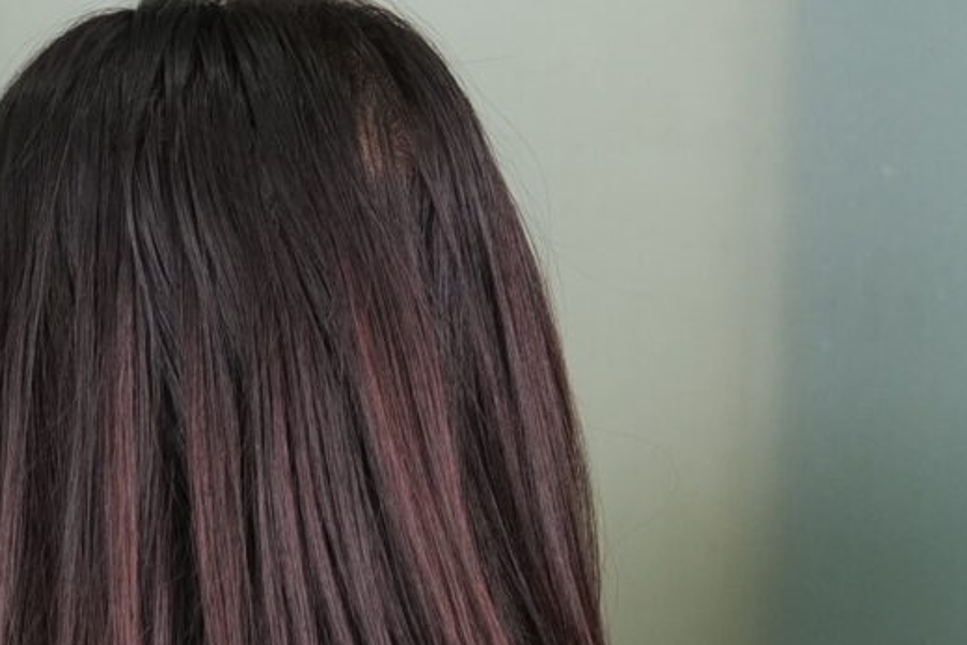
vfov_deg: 6.6
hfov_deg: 9.3
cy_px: 545
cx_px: -930
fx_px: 5560
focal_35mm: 207
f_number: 4.9
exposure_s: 1/60
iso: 1000
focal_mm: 42
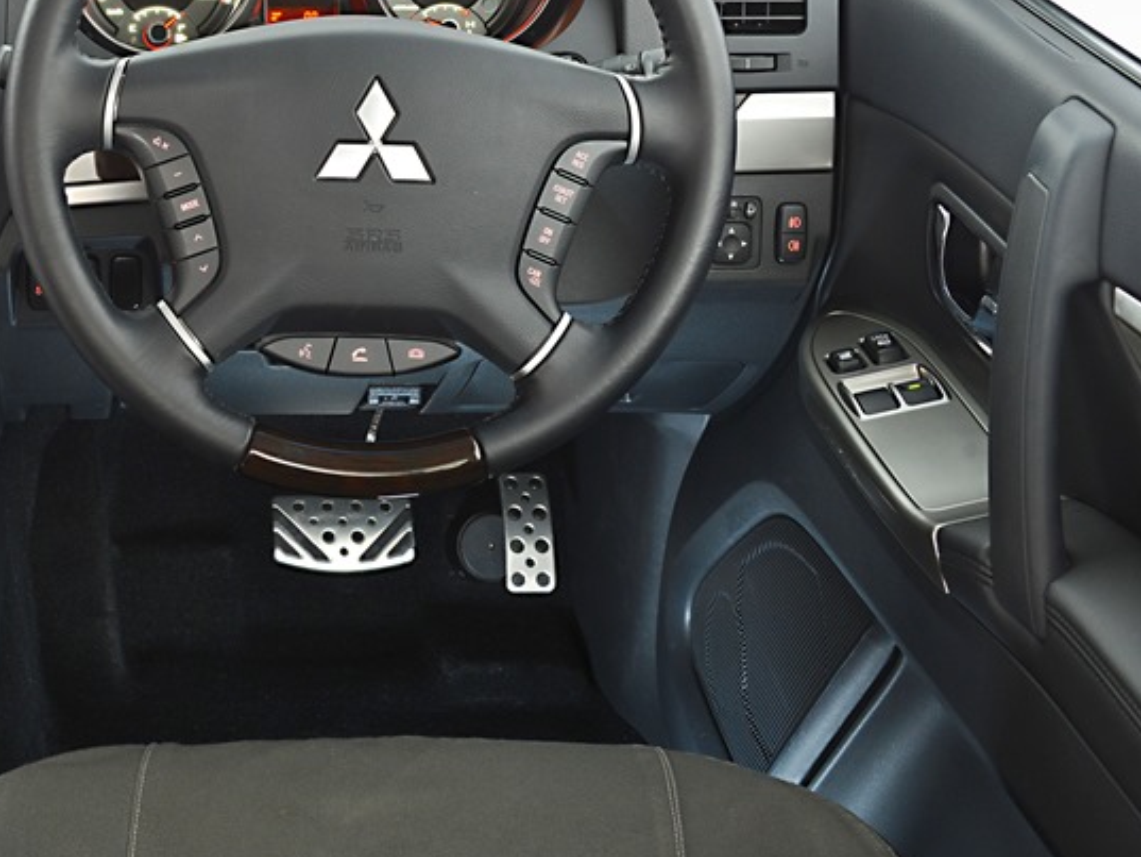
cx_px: 91
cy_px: 271
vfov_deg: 22.2
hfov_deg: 28.2
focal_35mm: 66
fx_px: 2176
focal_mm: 36
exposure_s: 4
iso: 400
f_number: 9
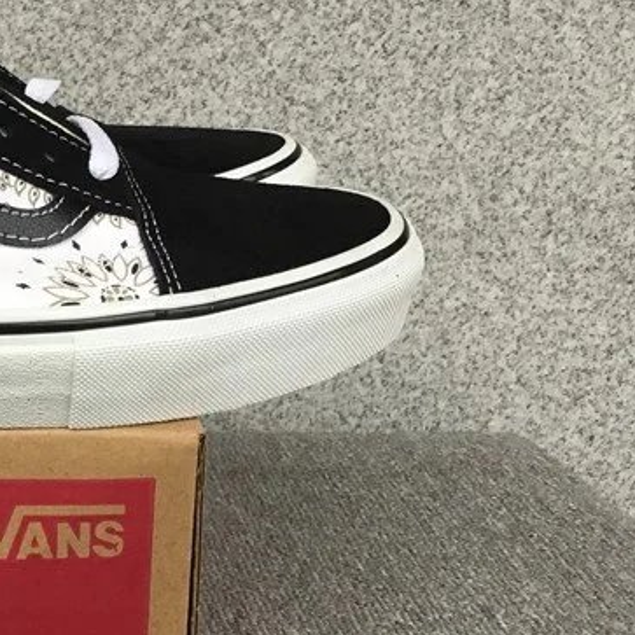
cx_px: -110
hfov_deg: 23.4
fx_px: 1411
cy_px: 365
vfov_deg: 25.3
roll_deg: +0.4
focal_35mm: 68
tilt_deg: -16.9
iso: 25
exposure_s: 1/33
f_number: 2.4
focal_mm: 3.3
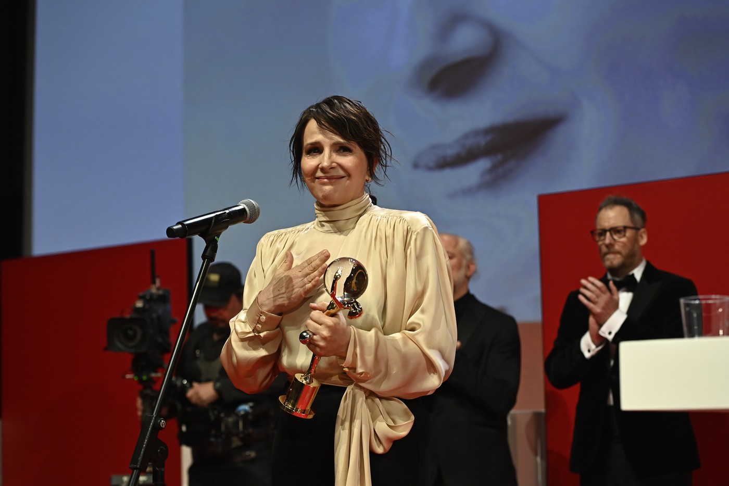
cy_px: 243
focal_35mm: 70
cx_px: 364
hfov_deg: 28.8
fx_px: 1417
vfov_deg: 19.5
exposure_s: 1/400
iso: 2500
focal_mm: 70
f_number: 5
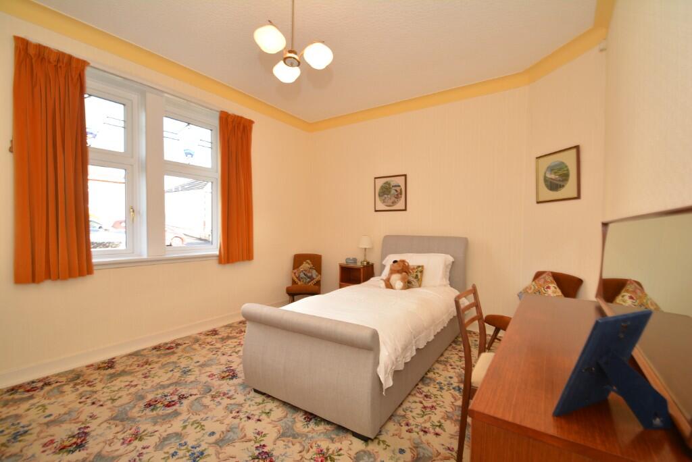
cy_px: 231
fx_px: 288
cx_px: 346
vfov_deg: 77.4
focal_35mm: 15
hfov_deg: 100.4
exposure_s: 1/15
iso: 100
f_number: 5.6
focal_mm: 10
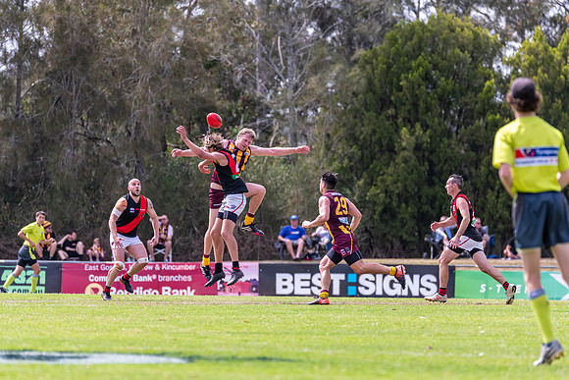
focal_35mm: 354
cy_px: 190
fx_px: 5591
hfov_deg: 5.8
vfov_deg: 3.9
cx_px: 284
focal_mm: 350
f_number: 6.3
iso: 800
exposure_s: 1/1600
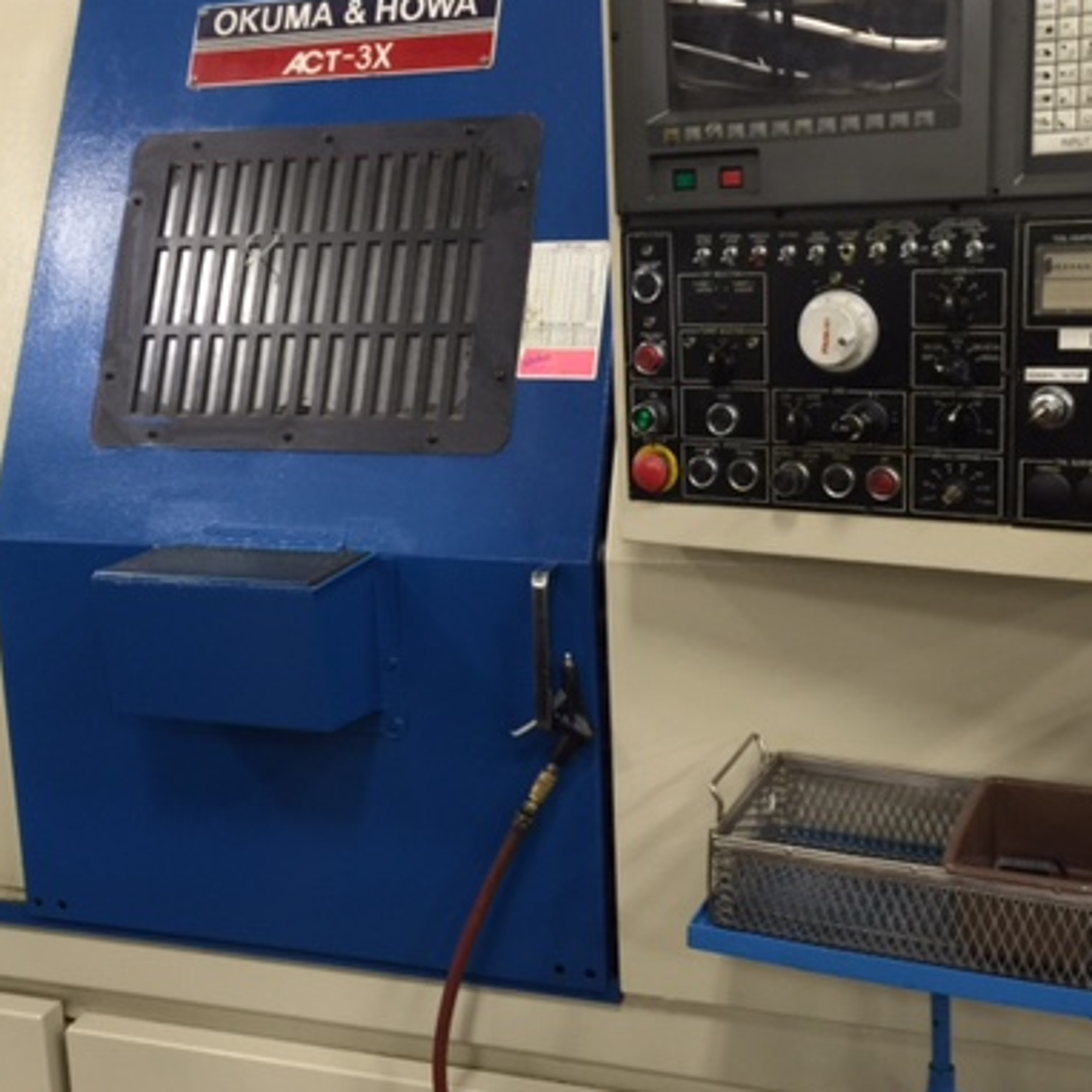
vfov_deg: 39.2
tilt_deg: -12.1
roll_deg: +0.6
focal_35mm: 43
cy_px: 532
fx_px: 1535
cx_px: 517
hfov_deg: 39.2
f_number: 2.2
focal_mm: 4.15
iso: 64
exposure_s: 1/15
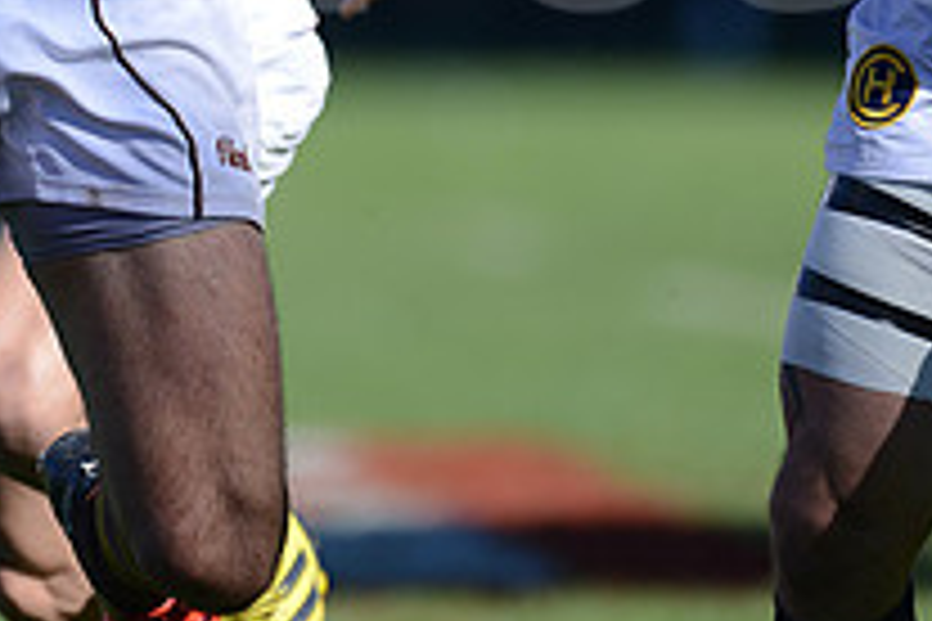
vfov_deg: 1.2
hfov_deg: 1.8
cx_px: 117
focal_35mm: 1176
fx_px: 30443
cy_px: -142
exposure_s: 1/1250
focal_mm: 420
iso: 200
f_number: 4
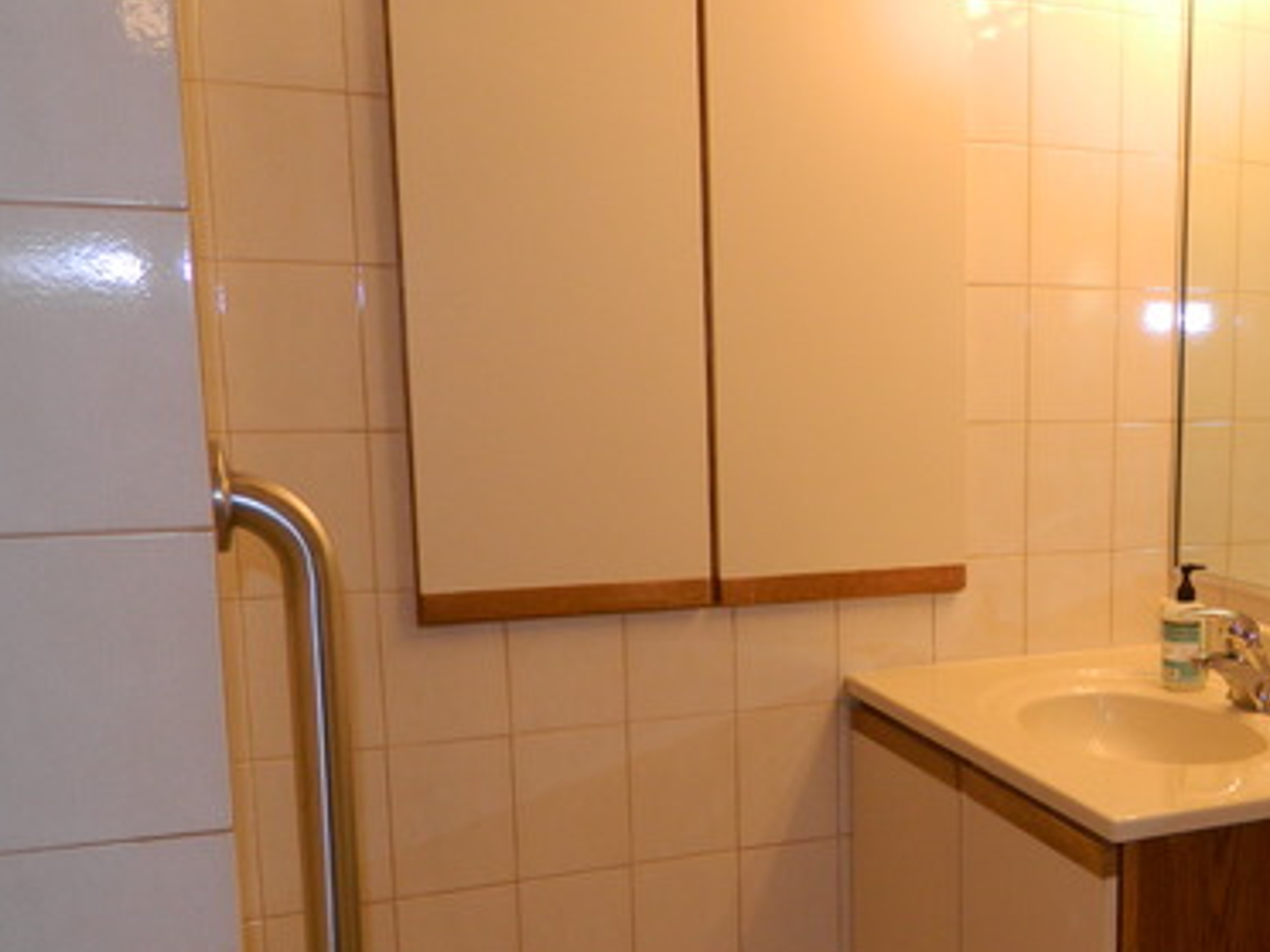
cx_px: 1082
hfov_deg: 41.2
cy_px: 614
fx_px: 1578
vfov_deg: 33.4
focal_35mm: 43
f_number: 3.1
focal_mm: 4.5
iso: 125
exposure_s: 1/30
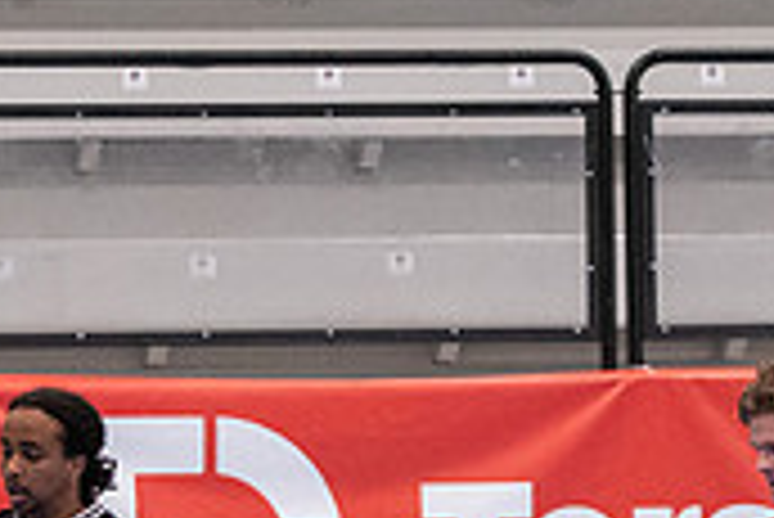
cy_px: 845
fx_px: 7875
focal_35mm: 366
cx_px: 225
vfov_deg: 3.7
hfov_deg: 5.6
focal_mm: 70
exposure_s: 1/640
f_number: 3.2
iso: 4000
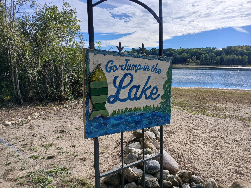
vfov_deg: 53.1
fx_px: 189
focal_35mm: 26
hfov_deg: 67.3
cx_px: 126
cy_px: 94
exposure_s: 1/687
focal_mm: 3.98
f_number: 1.8
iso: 20
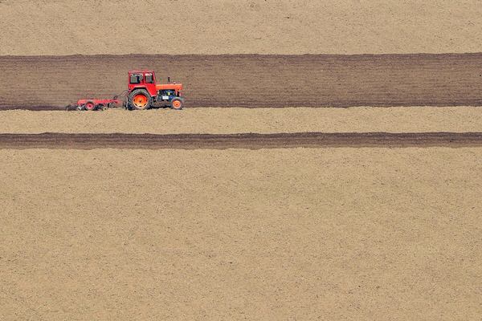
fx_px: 6025
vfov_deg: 3.1
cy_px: 160
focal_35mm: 450
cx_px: 241
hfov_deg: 4.6
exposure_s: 1/400
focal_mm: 300
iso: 200
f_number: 11
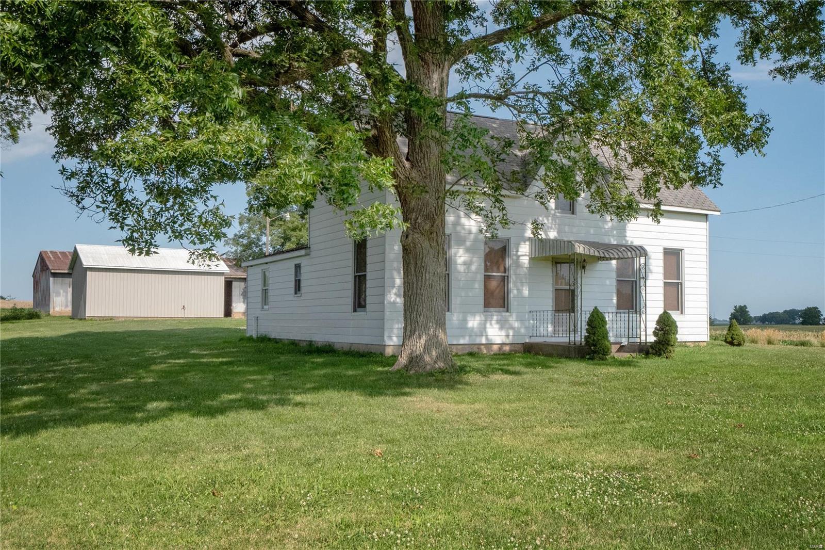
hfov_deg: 53.1
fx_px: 825
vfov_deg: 36.9
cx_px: 412
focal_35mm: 36
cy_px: 275
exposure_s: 1/800
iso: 640
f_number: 10
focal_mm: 18
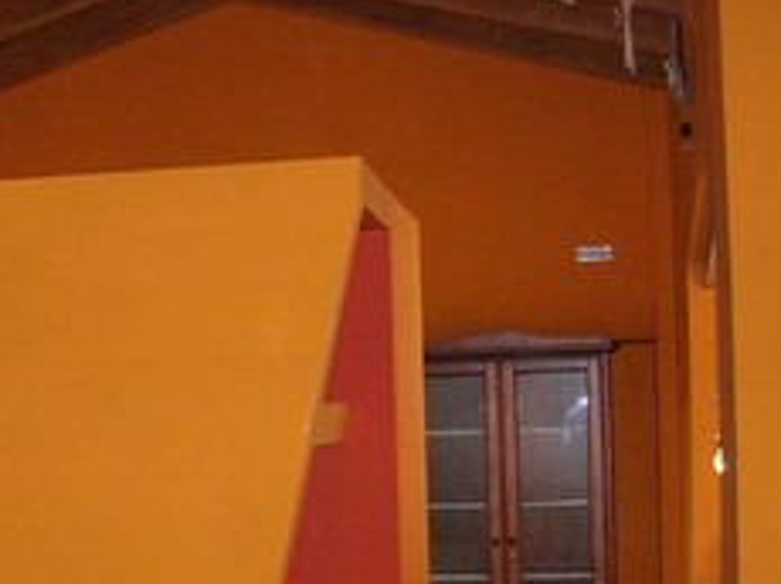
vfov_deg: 19.6
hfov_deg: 25.8
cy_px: 487
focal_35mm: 74
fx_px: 1668
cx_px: 132
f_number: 2.9
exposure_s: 1/60.1
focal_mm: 5.7
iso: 200
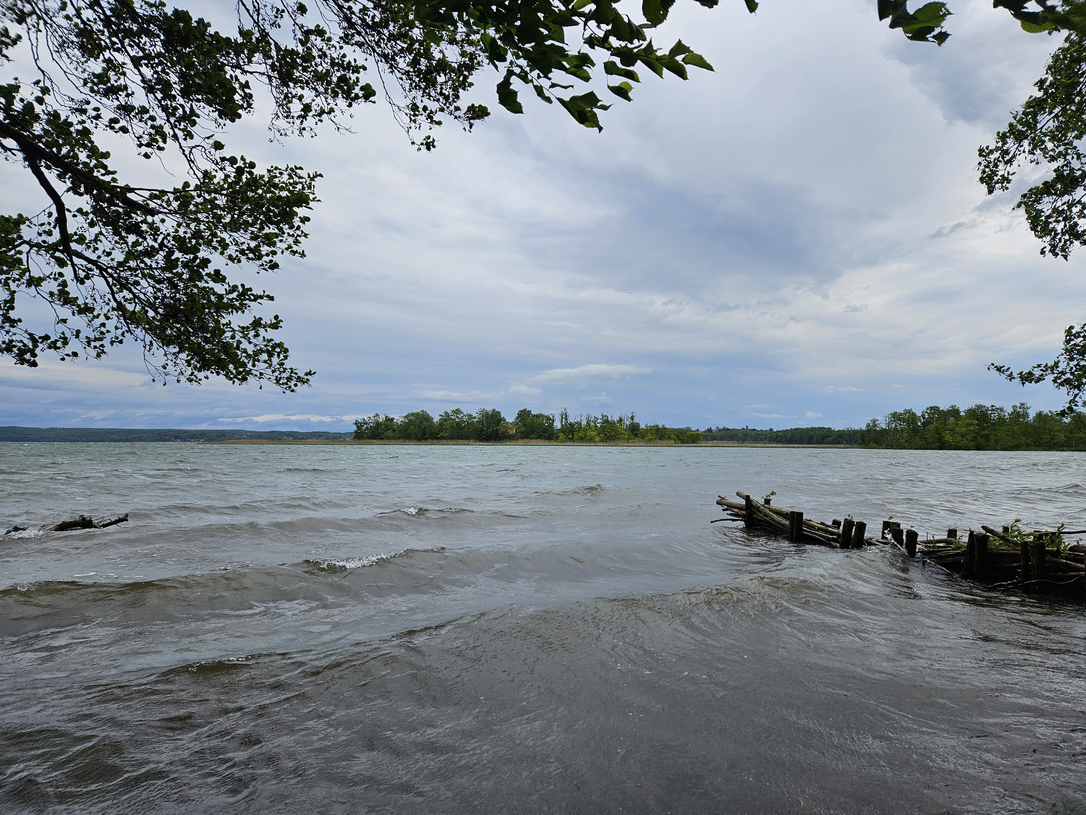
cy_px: 408
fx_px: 722
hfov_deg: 73.9
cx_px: 543
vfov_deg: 58.9
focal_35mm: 23
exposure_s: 1/2497
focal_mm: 5.4
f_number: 1.8
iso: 25
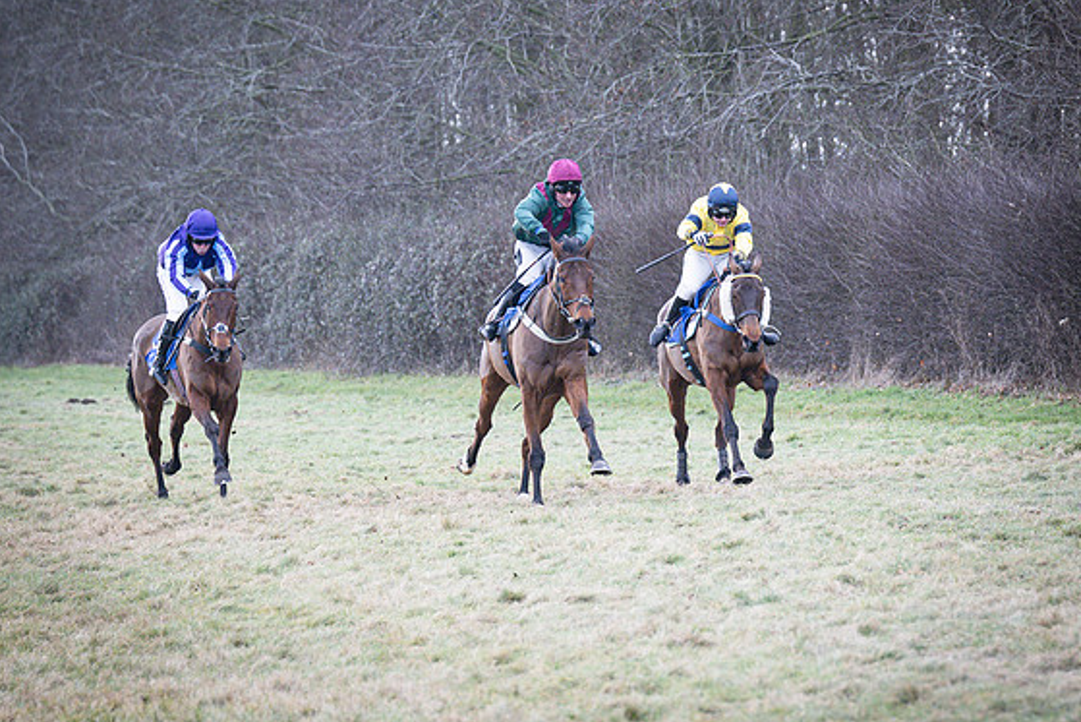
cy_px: 494
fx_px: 6968
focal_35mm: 232
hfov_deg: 8.9
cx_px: 720
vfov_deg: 5.9
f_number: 2.8
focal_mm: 92
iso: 400
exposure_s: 1/1600
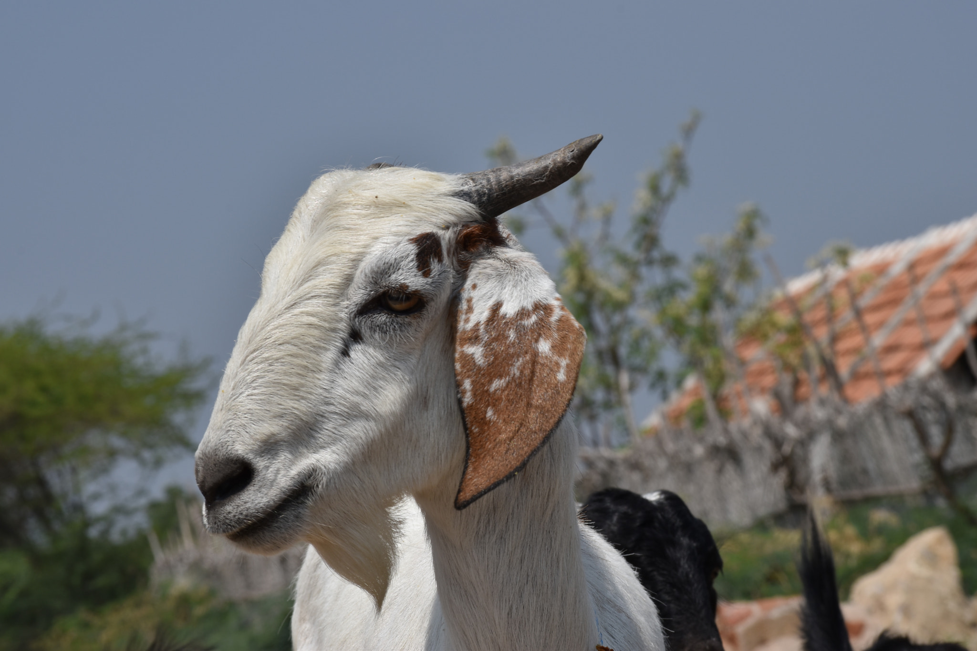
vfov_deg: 9.9
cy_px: 326
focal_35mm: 138
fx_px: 3745
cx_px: 488
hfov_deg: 14.9
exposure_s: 1/200
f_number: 16
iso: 100
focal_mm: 92
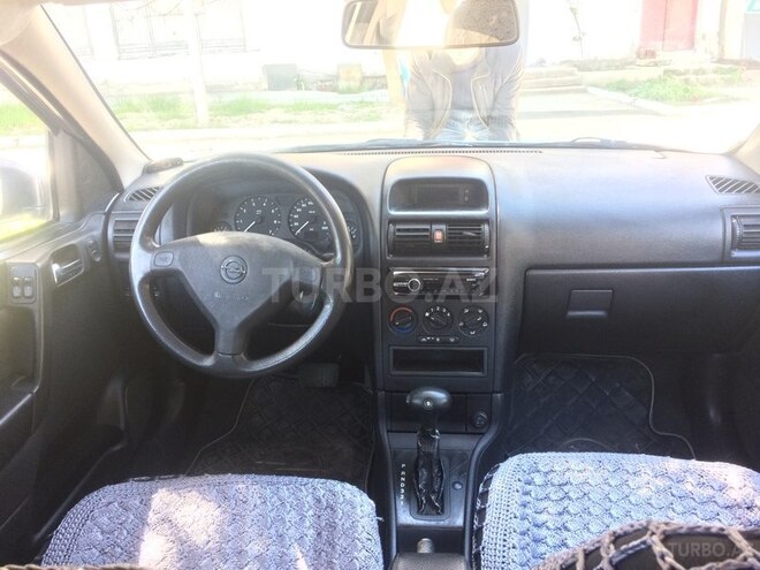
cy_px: 285
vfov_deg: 48.2
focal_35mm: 29
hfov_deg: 61.7
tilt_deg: -21.5
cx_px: 380
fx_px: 637
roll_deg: +3.1
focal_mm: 4.15
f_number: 2.2
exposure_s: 1/33
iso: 100
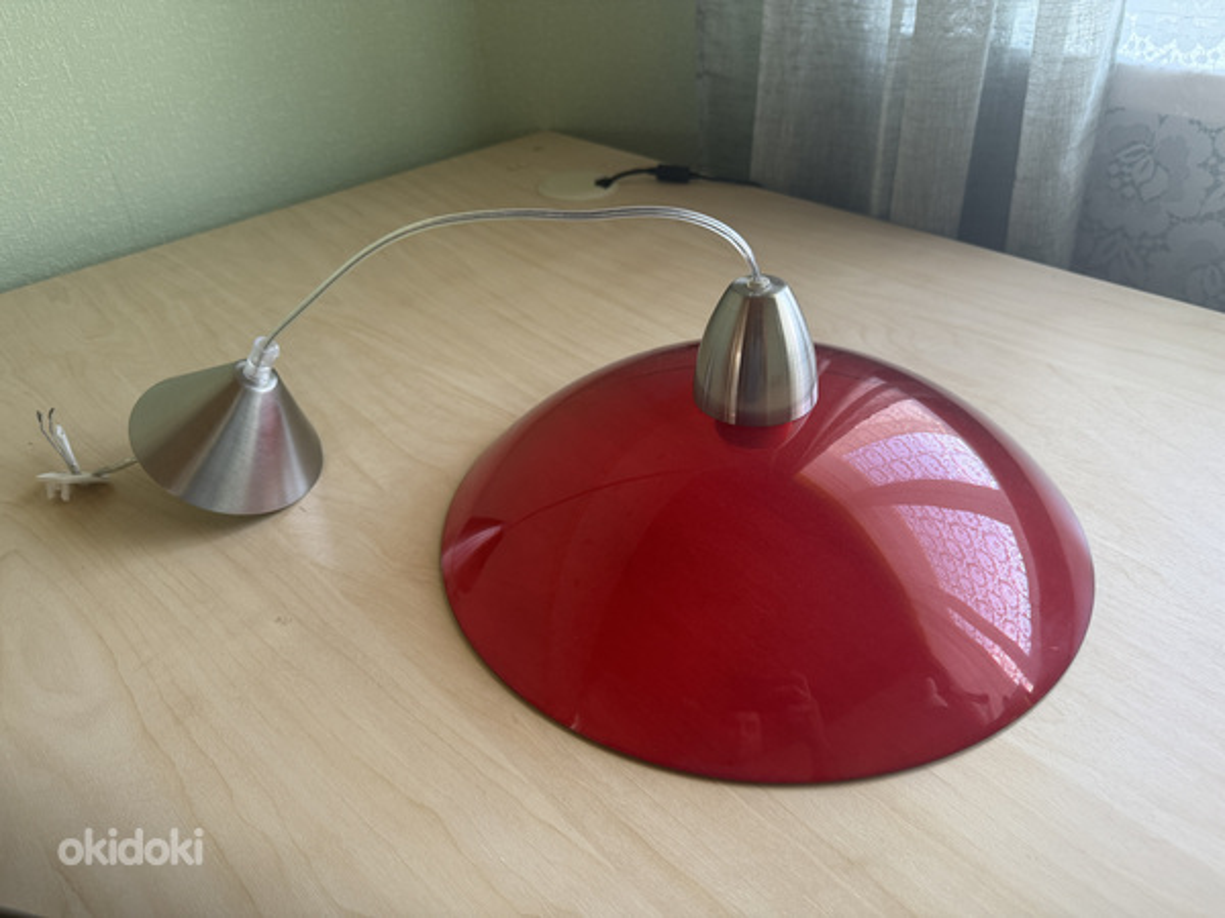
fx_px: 849
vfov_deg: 56.8
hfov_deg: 71.6
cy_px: 459
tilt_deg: -34.4
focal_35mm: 24
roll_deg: +4.1
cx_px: 612
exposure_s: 1/121
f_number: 1.78
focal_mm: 6.76
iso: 160
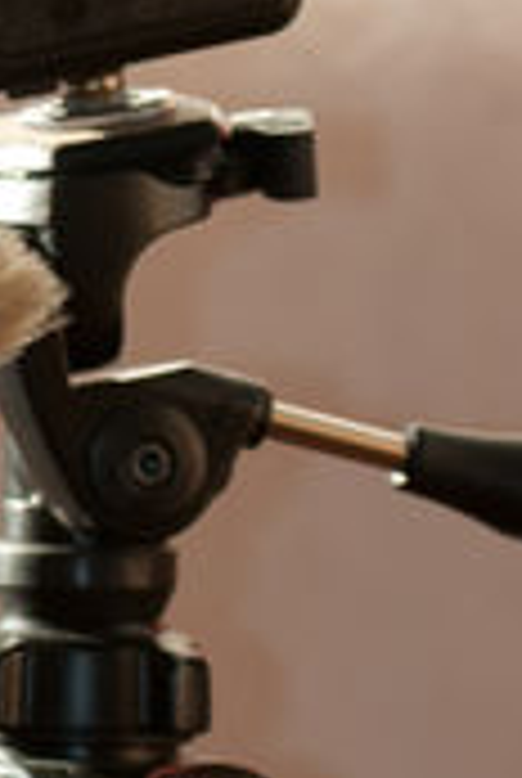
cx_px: -630
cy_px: 351
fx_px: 11806
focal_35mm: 545
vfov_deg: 3.8
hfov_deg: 2.5
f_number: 2.8
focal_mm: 70
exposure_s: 1/80
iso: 200
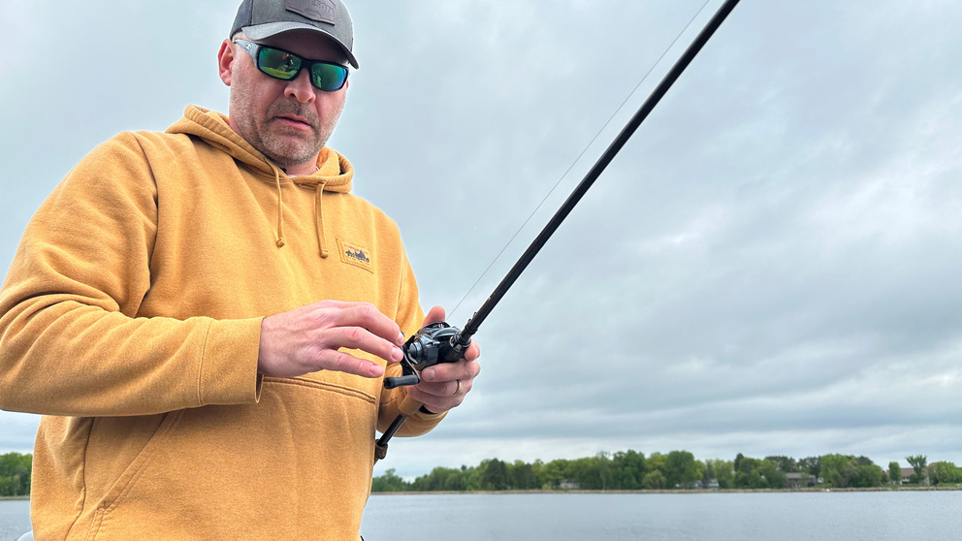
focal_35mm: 27
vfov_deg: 42.8
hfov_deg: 69.9
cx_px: 476
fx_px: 689
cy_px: 240
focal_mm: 6.9
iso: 80
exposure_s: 1/2967
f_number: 1.8
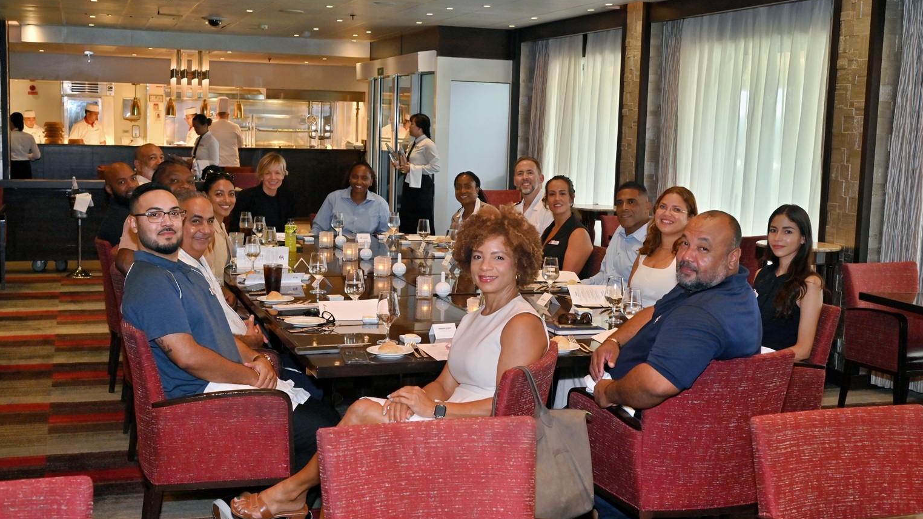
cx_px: 462
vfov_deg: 28.3
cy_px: 267
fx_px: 1028
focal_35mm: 42
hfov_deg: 48.4
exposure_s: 1/60
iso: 1600
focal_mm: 40
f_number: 8
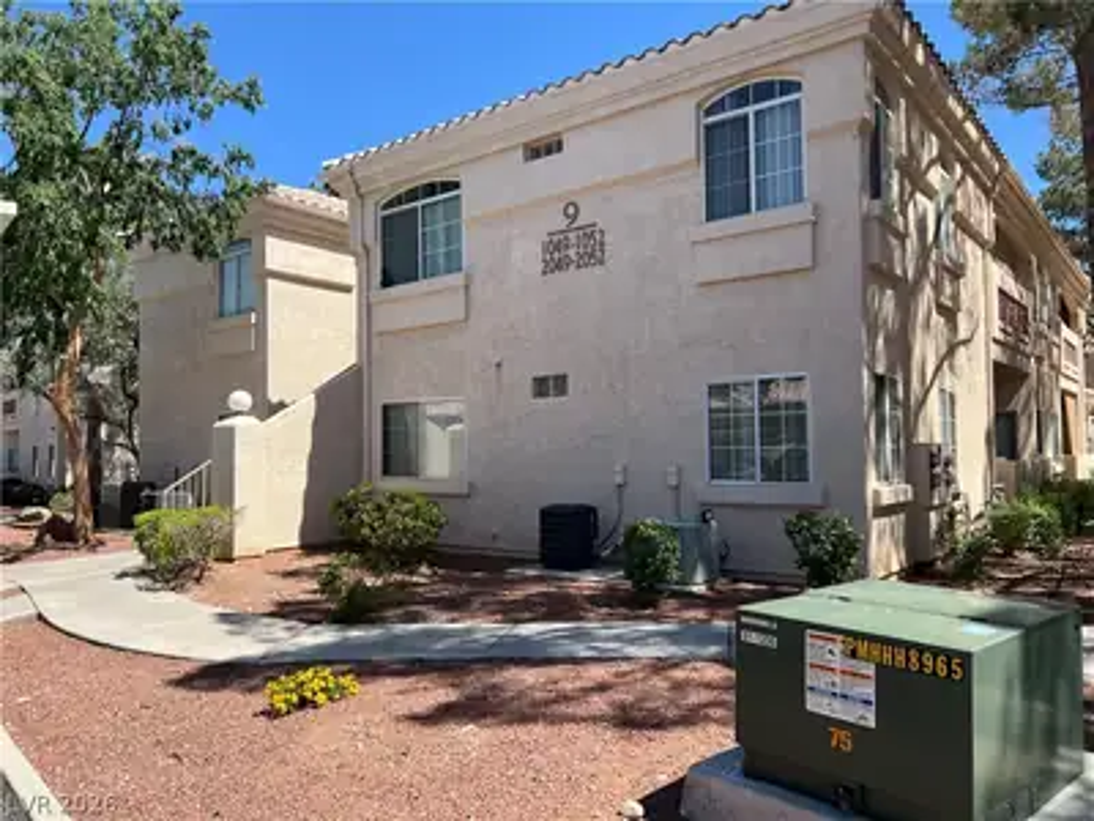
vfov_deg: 53.1
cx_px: 547
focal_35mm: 26
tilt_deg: +2.3
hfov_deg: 67.3
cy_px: 410
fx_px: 822
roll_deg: +0.1
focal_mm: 5.7
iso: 50
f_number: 1.5
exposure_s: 1/2513
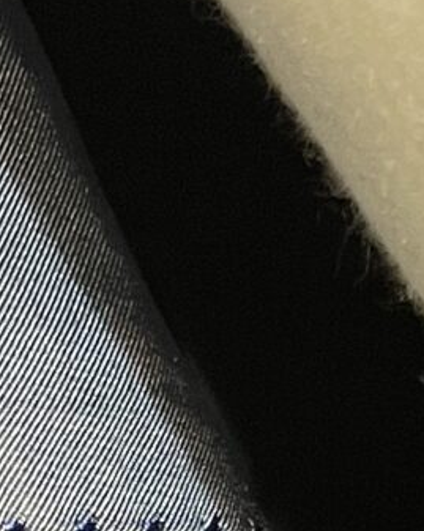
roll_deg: +21.4
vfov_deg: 8.2
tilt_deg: -17.6
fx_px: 3032
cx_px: -277
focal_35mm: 193
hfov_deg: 7.8
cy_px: 1717
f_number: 1.6
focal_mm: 5.1
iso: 200
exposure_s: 1/60
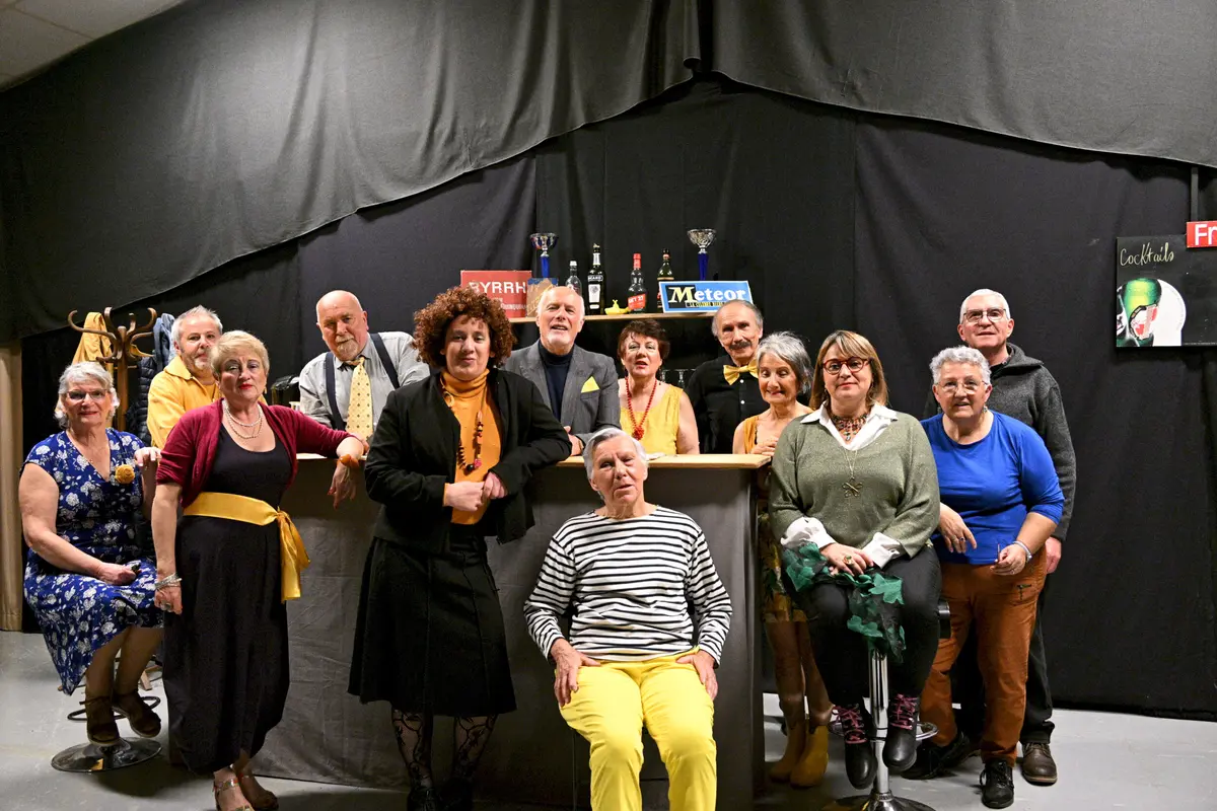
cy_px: 406
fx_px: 1115
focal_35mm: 33
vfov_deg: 40.0
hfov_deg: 57.2
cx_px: 608
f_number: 5.6
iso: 12800
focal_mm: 33
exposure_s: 1/125
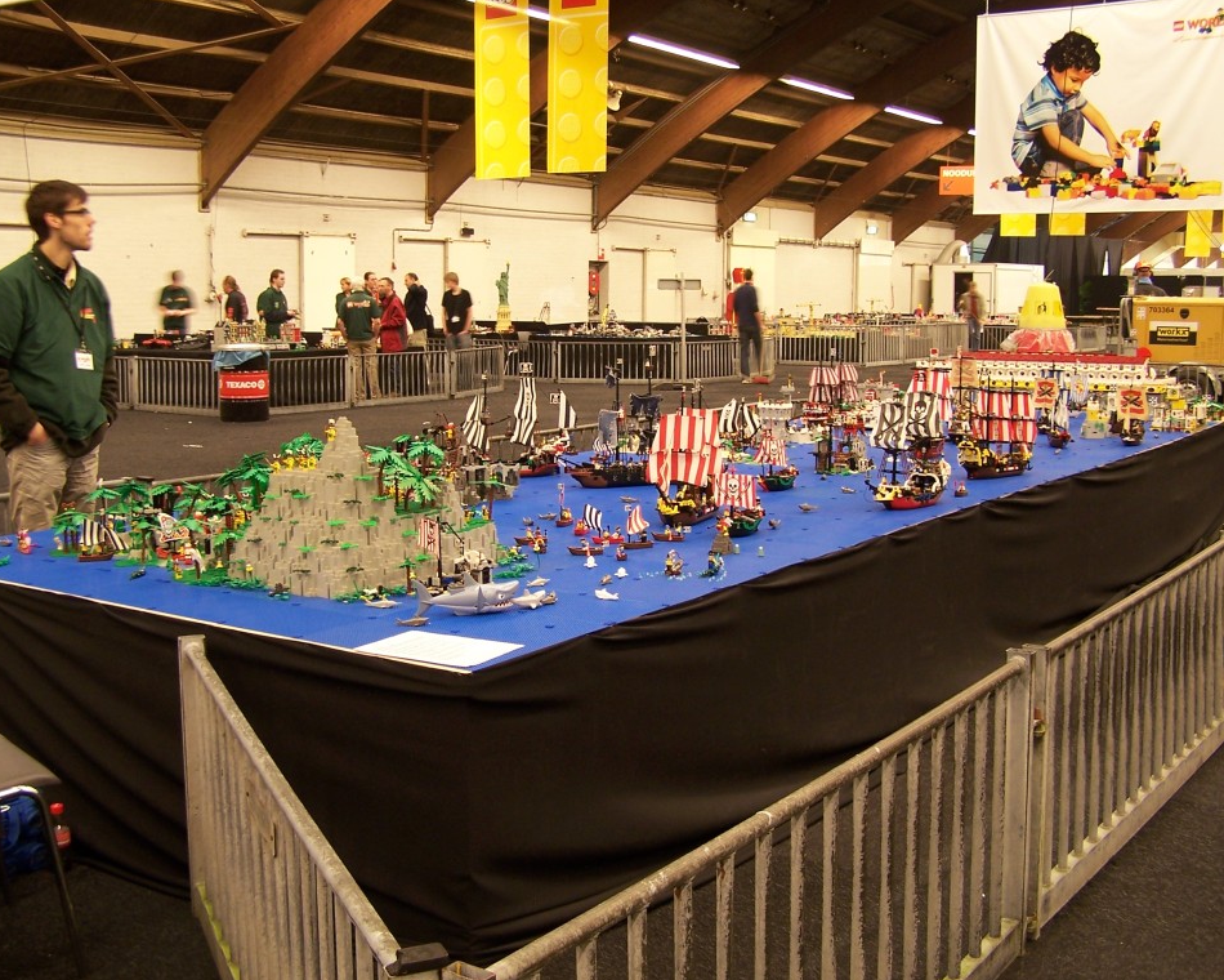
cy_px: 493
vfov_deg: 37.3
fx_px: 1449
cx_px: 606
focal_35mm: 40
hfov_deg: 45.8
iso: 80
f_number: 2.8
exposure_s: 1/2
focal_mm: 6.3
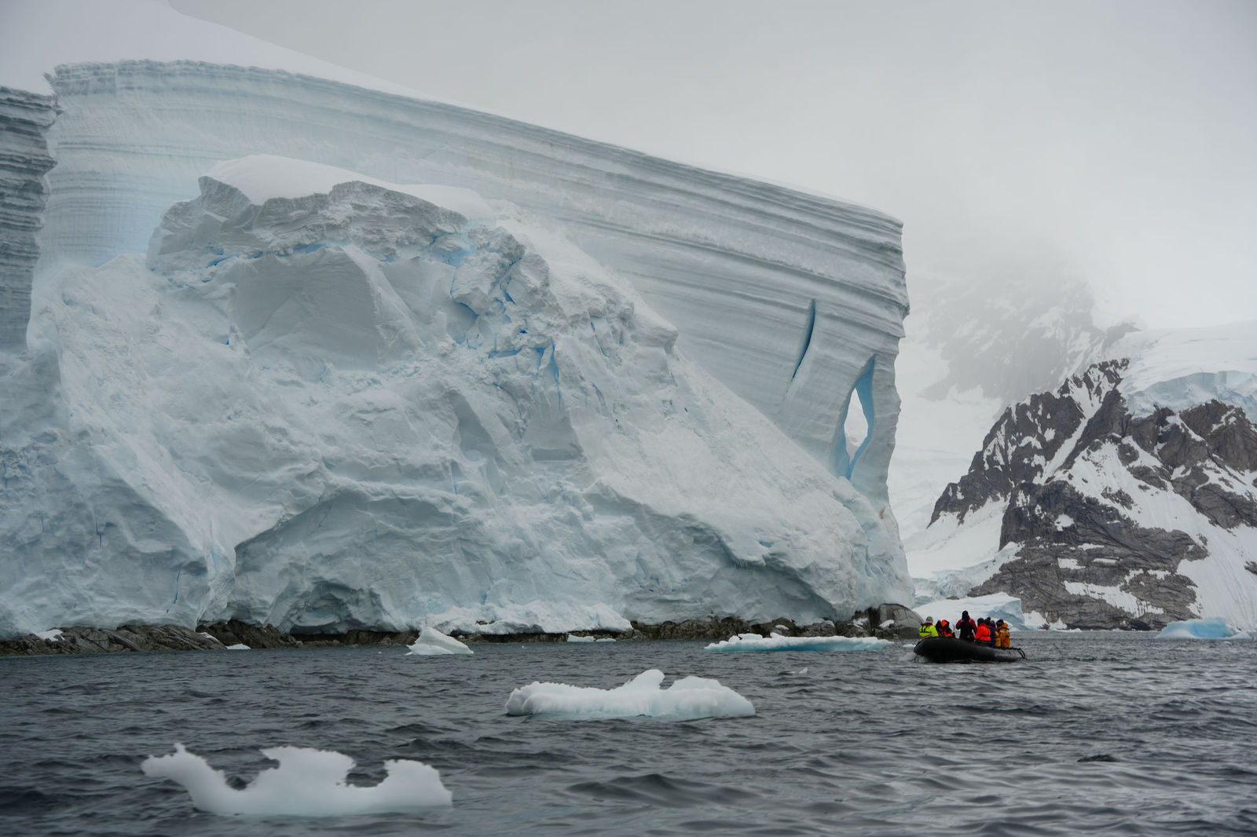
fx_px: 2932
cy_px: 418
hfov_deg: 24.2
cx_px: 628
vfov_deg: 16.3
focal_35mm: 84
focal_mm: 84
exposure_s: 1/125
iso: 100
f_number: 8
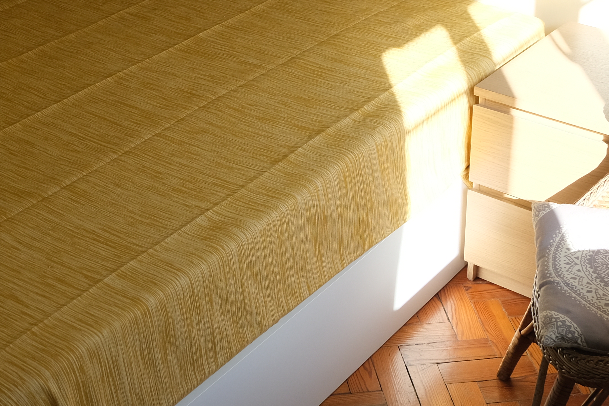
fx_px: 1116
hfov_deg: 30.3
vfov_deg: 20.3
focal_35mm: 66
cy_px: 55
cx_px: 198
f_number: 5
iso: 320
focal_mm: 15
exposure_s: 1/160
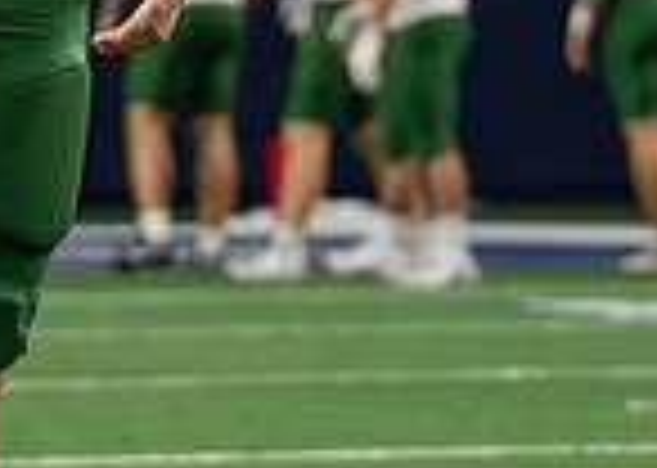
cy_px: -366
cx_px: 44
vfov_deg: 2.4
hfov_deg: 3.3
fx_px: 11372
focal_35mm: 610
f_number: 2.8
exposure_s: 1/1000
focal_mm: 70
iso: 2500
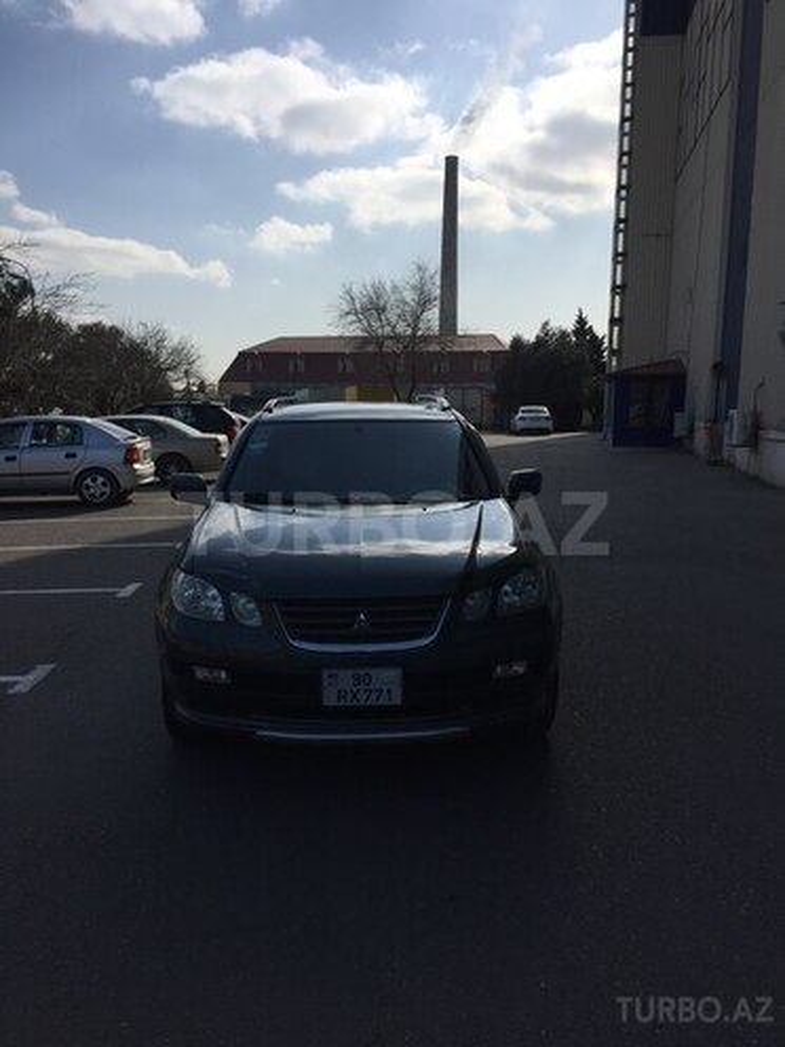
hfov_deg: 48.2
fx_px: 877
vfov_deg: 61.7
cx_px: 392
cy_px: 524
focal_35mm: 29
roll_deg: -1.0
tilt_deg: -7.4
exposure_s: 1/4405
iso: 32
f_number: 2.2
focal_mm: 4.15
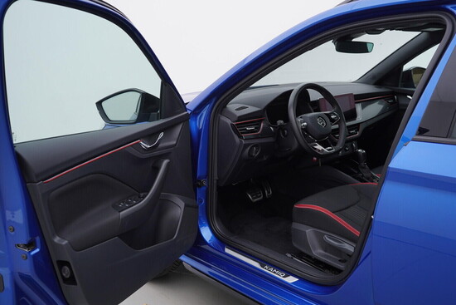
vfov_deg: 36.9
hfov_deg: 53.1
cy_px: 152
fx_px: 456
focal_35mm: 36
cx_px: 228
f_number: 4
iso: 125
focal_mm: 24
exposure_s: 1/80
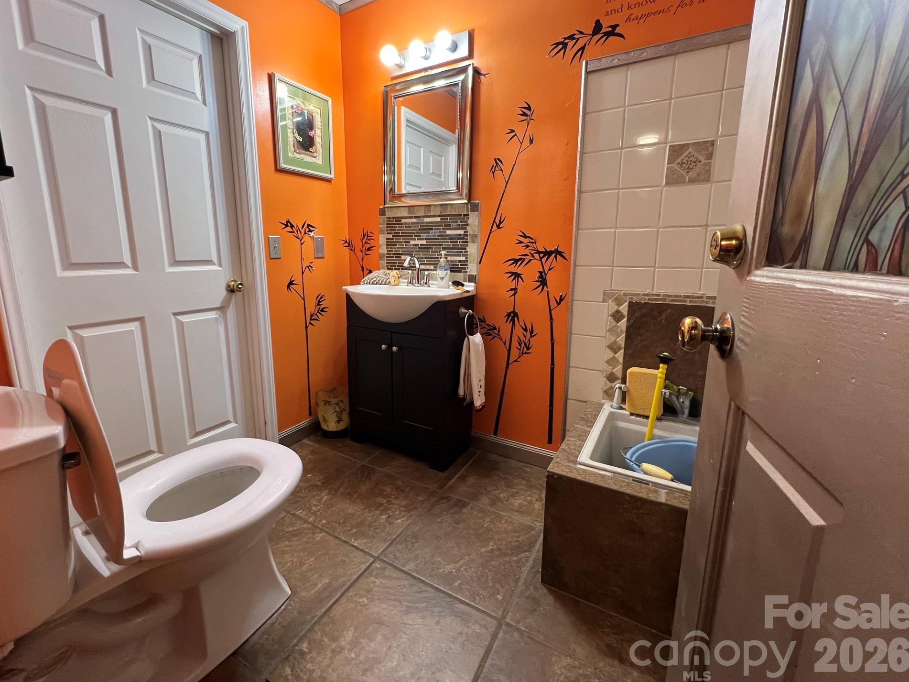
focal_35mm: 14
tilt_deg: -10.2
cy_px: 322
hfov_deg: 102.0
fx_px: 368
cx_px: 428
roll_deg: +0.7
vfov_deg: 85.6
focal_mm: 1.57
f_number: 1.8
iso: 320
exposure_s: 1/60
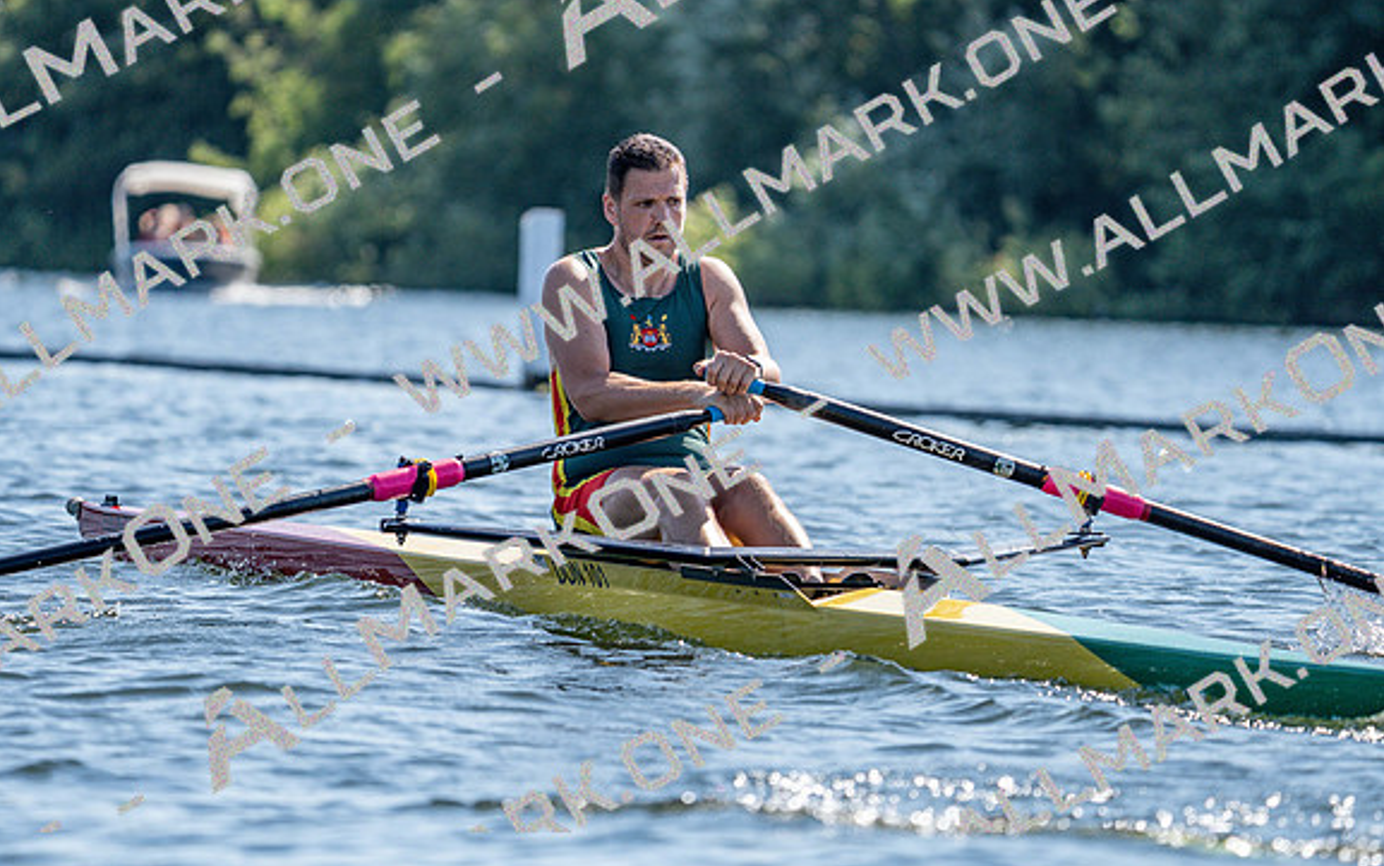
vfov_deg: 4.0
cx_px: 691
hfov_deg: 6.4
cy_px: 421
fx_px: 12413
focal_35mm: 329
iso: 320
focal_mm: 321
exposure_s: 1/1600
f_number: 6.3
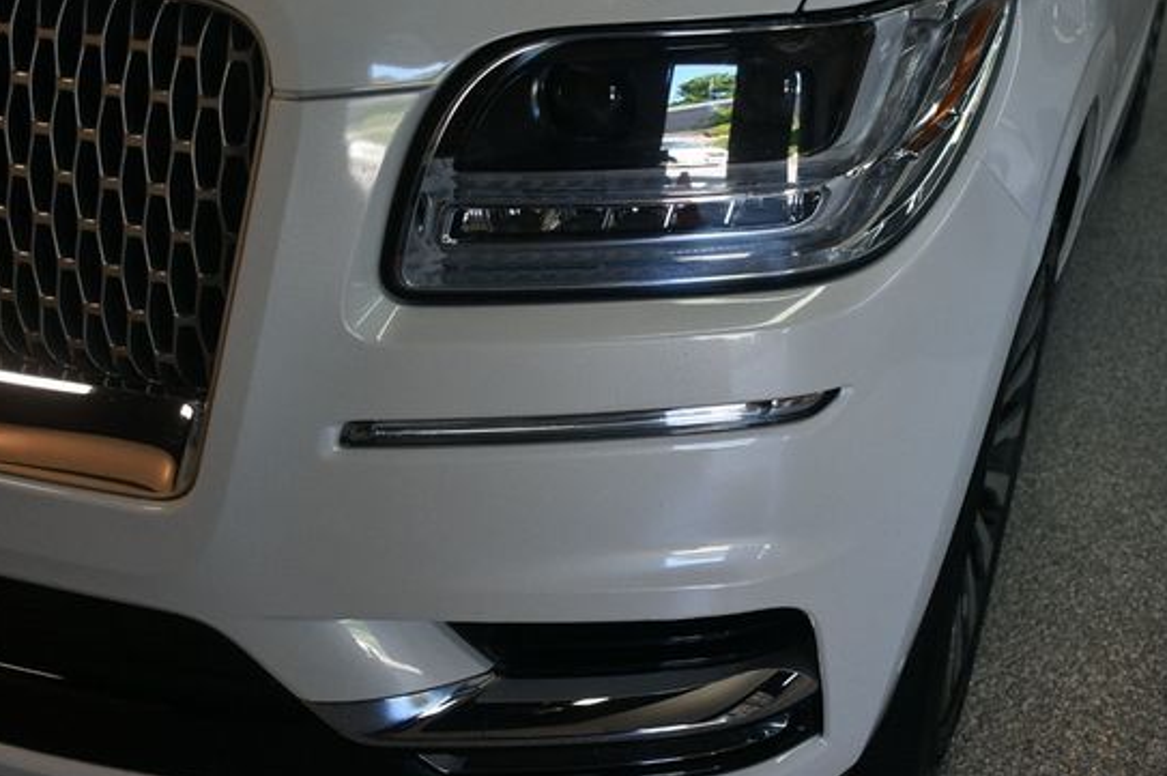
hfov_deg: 42.6
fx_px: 1490
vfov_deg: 29.2
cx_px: 677
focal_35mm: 46
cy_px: 380
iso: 720
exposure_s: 1/250
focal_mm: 26
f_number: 3.8
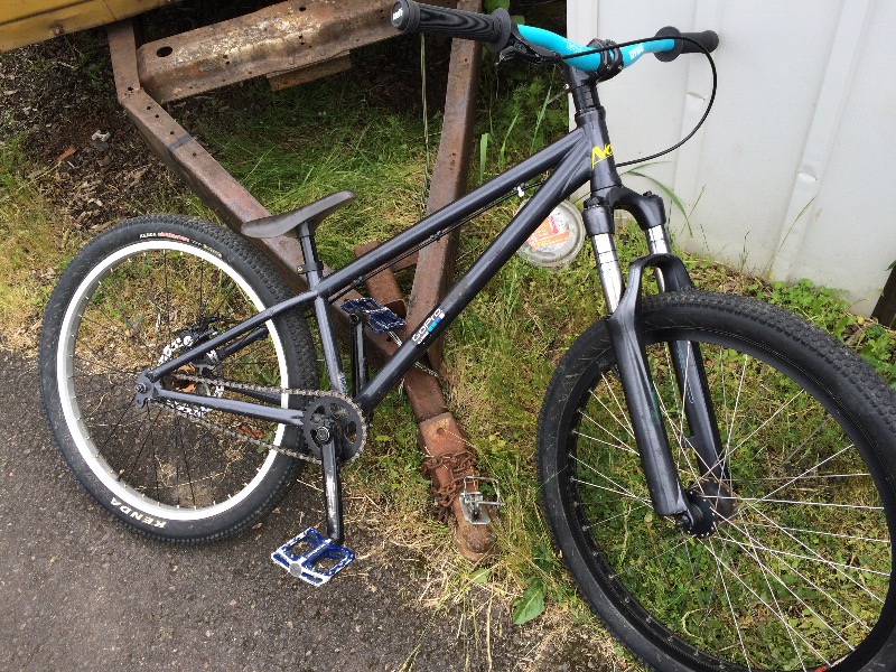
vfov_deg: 48.2
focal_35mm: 29
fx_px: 751
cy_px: 336
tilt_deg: -52.1
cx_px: 448
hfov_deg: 61.7
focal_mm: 4.15
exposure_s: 1/387
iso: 32
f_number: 2.2
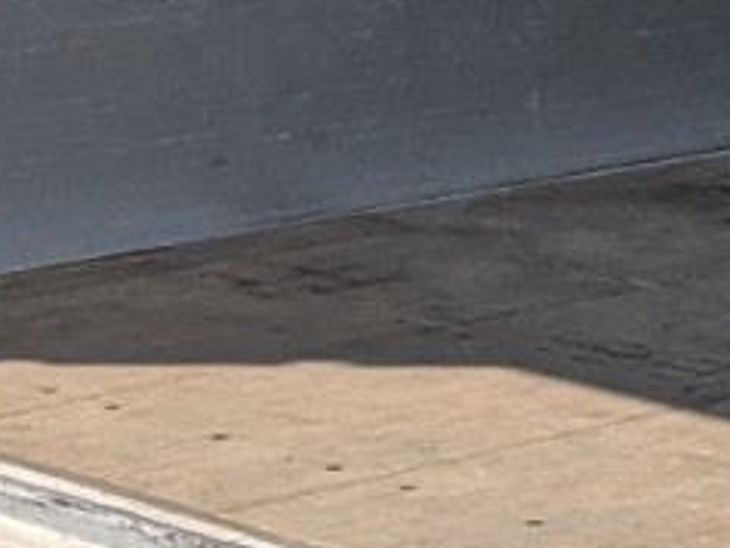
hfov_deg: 10.0
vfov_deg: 8.0
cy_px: 791
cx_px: 1534
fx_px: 3840
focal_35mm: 182
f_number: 1.73
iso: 41
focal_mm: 4.38
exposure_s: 1/2597
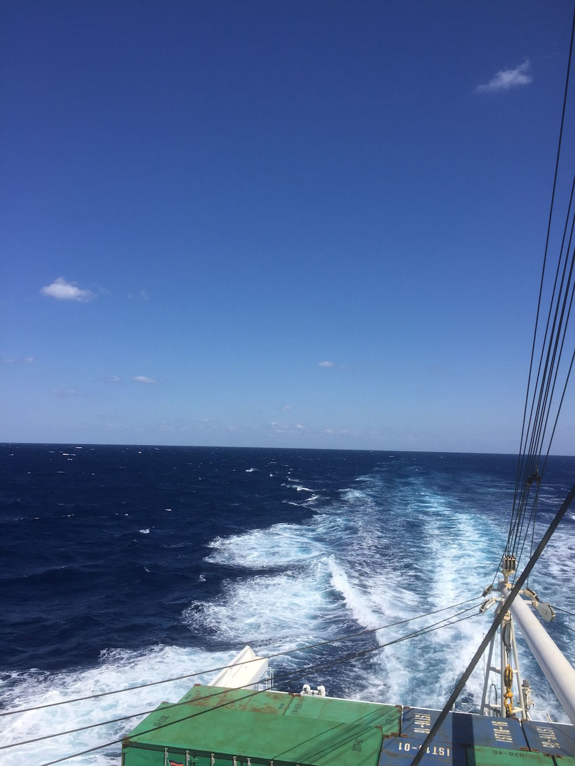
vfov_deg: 61.7
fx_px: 642
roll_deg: -1.8
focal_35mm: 29
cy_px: 383
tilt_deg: +5.4
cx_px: 288
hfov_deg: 48.2
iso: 32
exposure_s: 1/3049
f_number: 2.2
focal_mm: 4.15
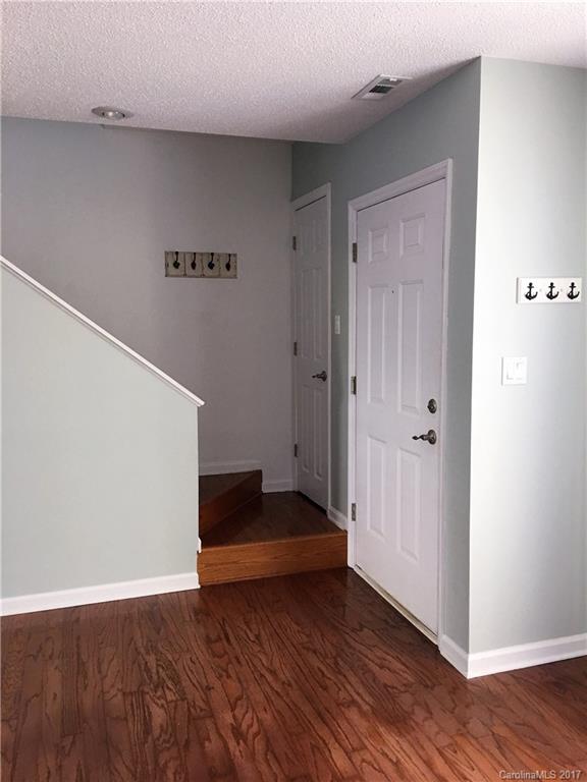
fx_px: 656
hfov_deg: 48.2
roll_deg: -0.3
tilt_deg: -6.5
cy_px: 391
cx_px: 294
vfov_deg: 61.7
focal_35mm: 29
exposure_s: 1/15
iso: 40
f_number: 2.2
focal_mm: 4.15
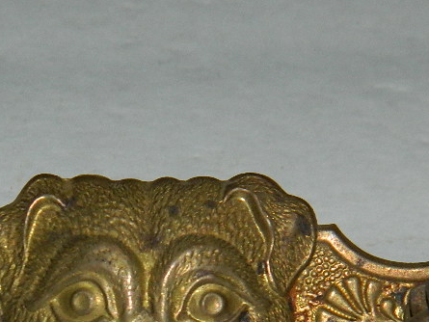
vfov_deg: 6.2
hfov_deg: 8.3
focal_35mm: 237
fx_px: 2938
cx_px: 146
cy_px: 356
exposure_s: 1/60
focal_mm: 18.6
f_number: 4.5
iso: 200
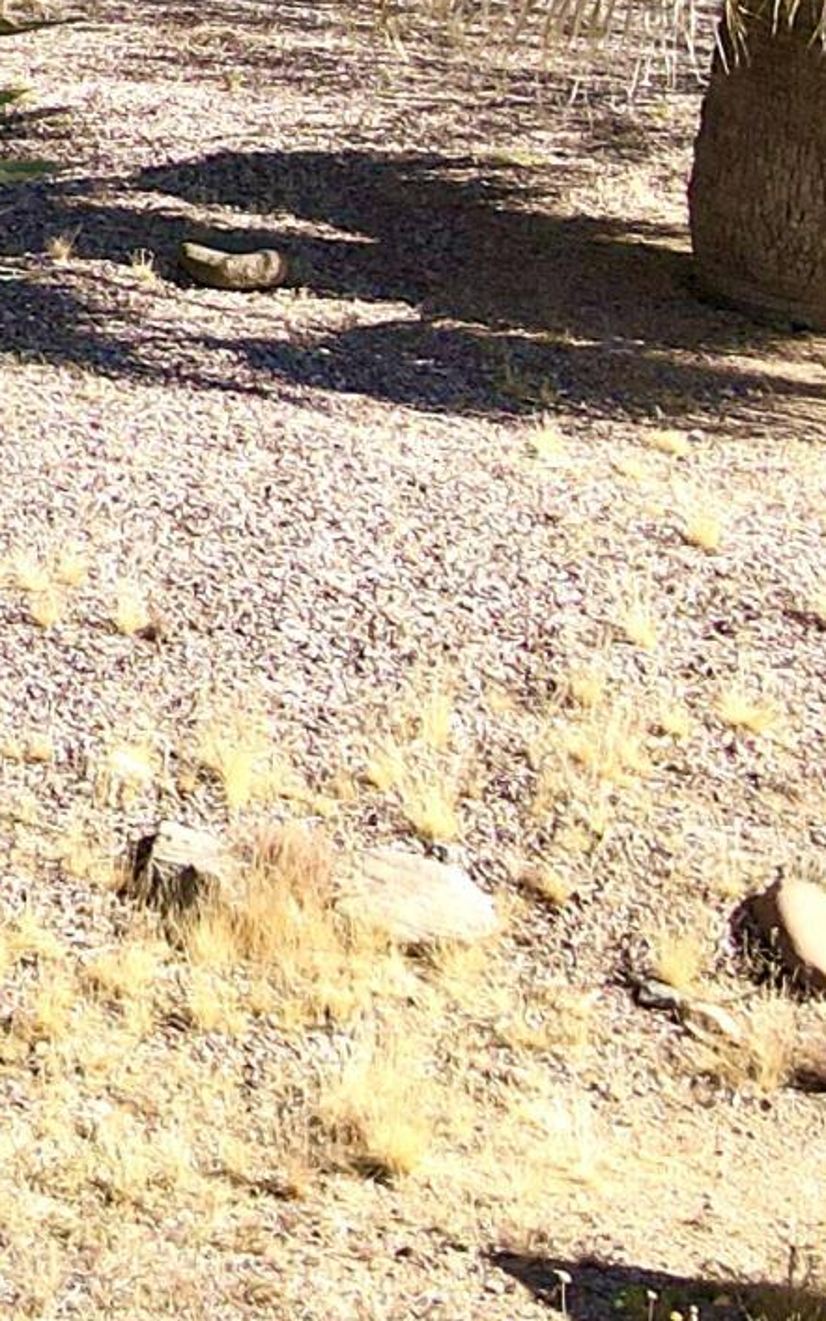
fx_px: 3889
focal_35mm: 108
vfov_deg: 18.1
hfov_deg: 9.7
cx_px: -1549
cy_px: -357
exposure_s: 1/640
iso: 100
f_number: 2.8
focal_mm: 4.5
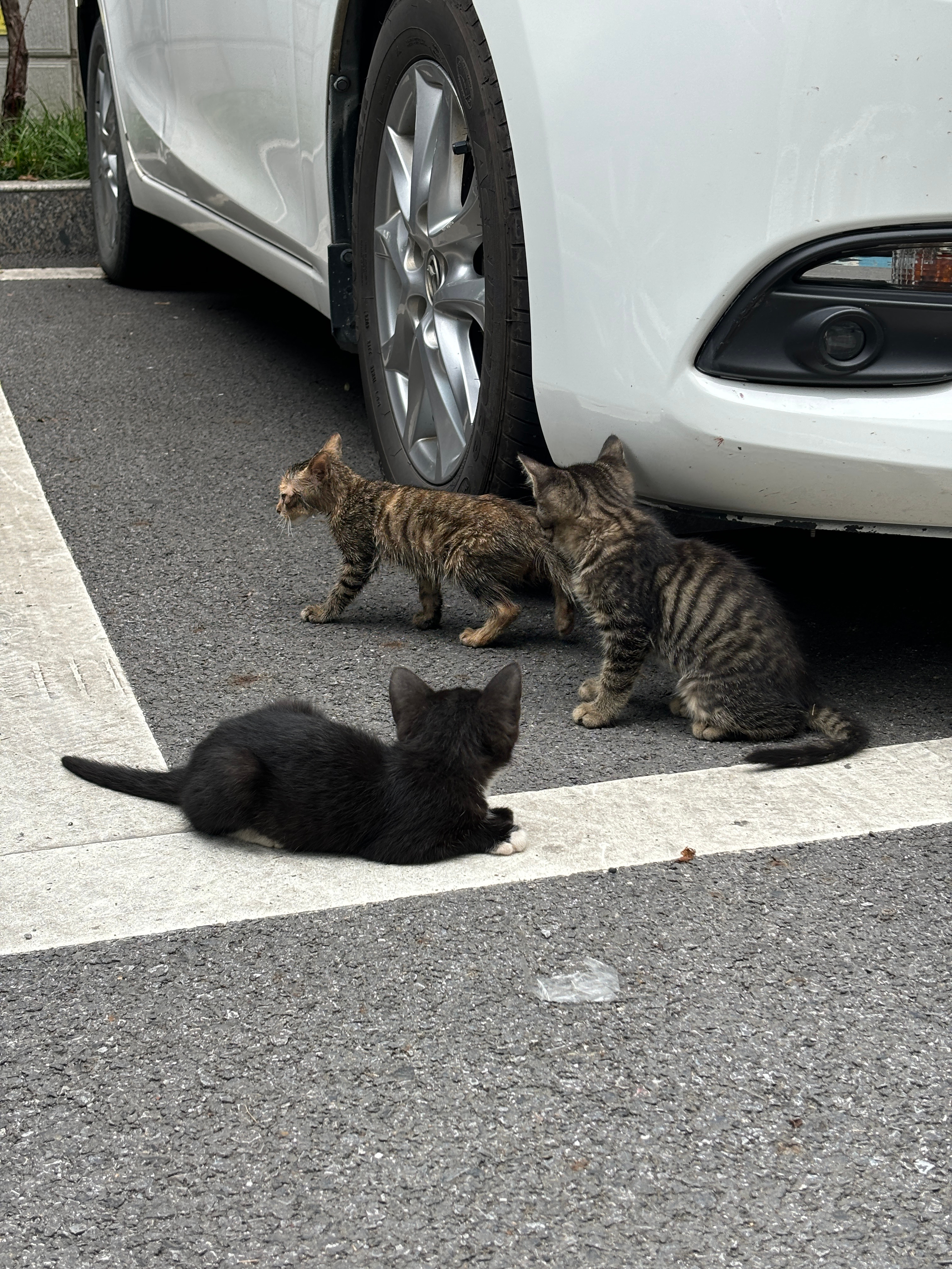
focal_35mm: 52
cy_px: 634
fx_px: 1907
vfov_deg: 36.8
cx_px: 476
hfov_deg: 28.0
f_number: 1.6
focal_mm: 5.96
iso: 32
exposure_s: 1/574
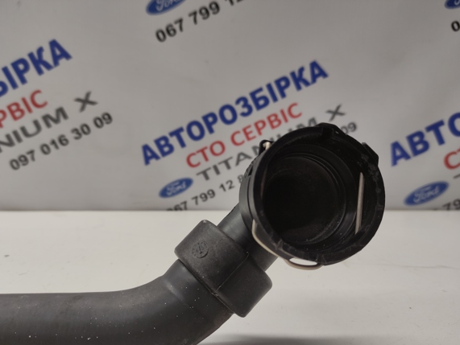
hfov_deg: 63.4
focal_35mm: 28
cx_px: 217
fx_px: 372
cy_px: 191
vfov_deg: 49.7
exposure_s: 1/101
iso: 100
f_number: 1.89
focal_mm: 5.43
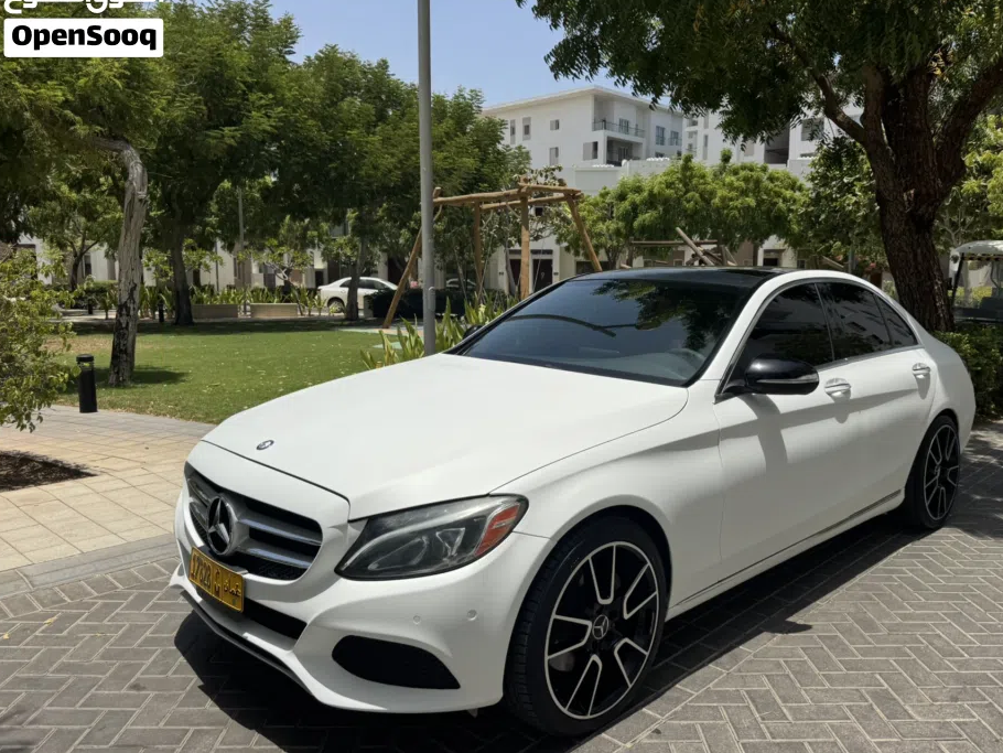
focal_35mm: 27
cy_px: 375
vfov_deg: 51.4
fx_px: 783
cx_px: 541
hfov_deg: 65.2
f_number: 1.78
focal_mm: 6.76
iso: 80
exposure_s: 1/9009
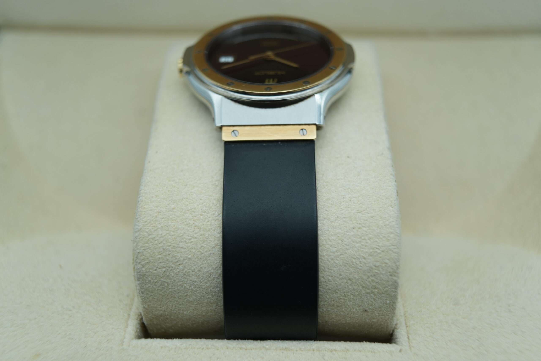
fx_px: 526
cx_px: 270
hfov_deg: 54.4
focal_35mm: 35
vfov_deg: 37.9
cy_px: 180
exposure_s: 1/250
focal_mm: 35
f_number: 5
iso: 400
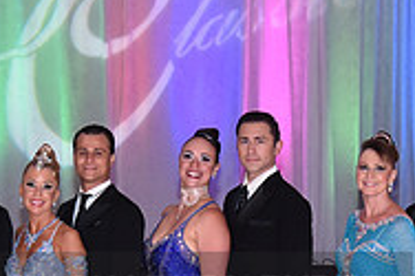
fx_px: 1635
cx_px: 172
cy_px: 310
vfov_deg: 9.5
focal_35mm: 142
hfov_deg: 14.5
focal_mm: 46
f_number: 5
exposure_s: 1/250
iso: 2000
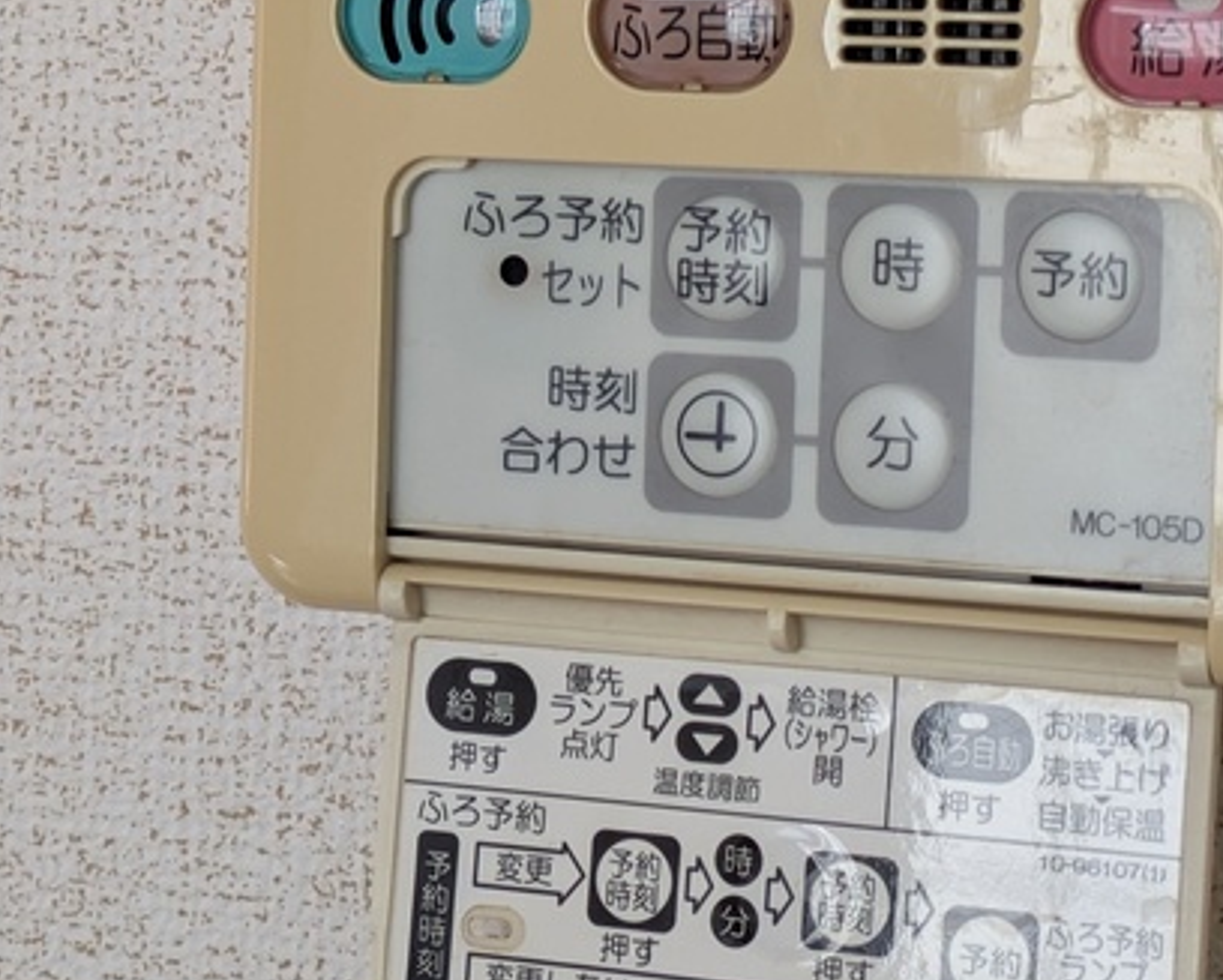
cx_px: 812
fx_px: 4238
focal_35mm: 117
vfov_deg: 13.1
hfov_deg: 16.4
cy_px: 228
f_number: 1.89
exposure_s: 1/120
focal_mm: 5.43
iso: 47
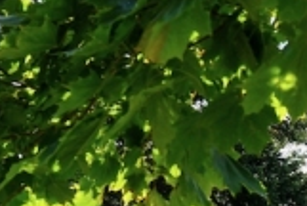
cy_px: 282
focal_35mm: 283
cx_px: 591
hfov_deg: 7.0
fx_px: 2418
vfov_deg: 4.9
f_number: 7.1
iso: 200
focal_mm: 38
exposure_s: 1/200
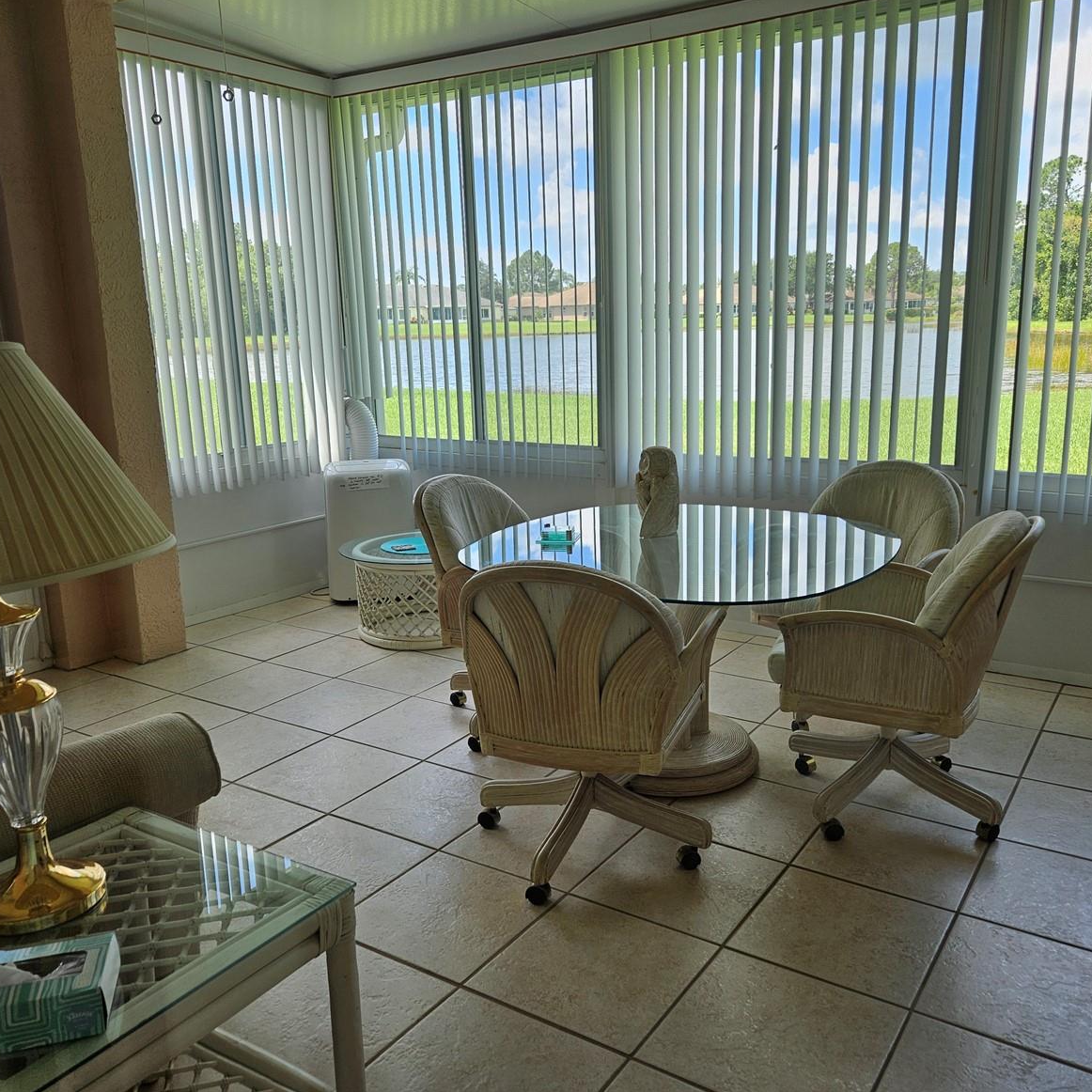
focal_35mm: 28
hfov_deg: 57.2
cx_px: 586
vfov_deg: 57.3
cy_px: 530
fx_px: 999
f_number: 1.8
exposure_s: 1/278
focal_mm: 5.4
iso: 25
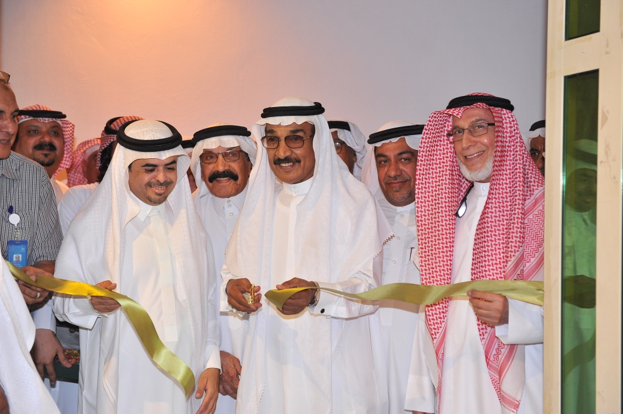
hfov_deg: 34.5
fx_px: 1003
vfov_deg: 23.3
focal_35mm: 58
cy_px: 207
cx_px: 312
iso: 1250
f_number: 3.5
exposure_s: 1/160
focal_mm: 58
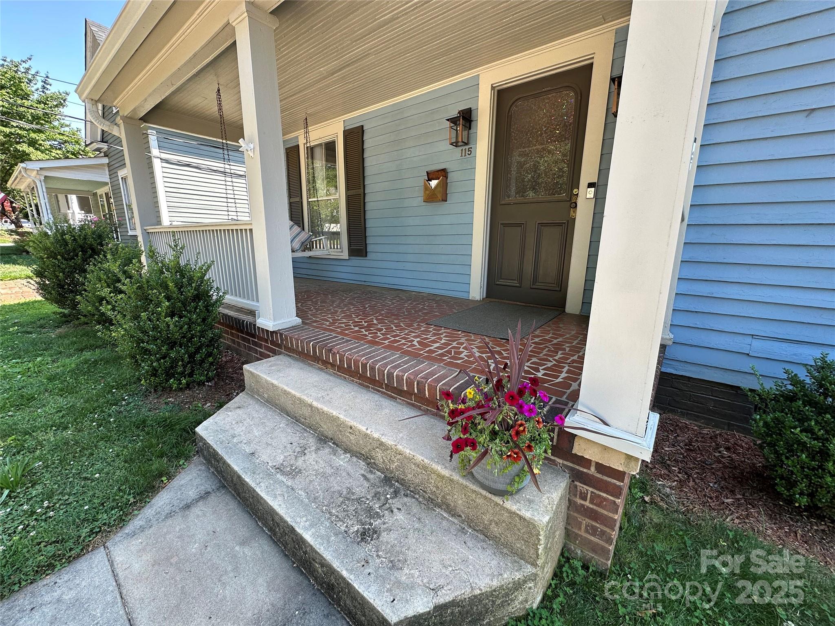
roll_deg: -0.2
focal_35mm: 14
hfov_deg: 102.1
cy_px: 313
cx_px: 418
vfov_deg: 85.7
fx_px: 338
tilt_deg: -12.9
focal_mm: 2.22
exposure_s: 1/125
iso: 40
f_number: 2.2
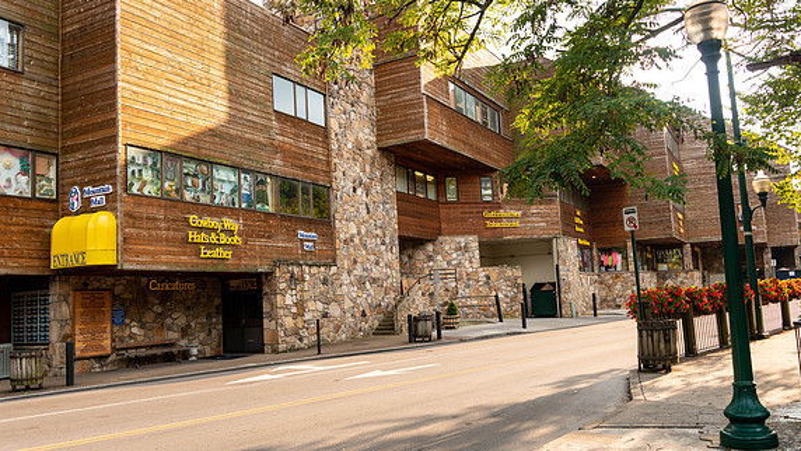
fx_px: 722
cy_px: 229
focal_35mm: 34
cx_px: 405
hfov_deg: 58.0
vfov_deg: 34.7
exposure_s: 1/50
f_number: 5.6
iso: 100
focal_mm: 32
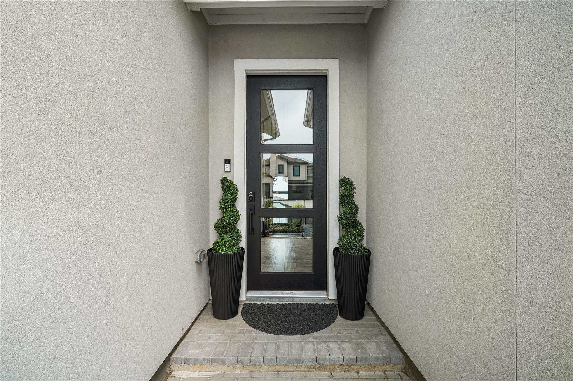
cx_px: 286
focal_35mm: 16
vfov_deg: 73.7
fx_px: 255
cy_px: 190
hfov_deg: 96.8
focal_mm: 16
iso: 160
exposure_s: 1/30
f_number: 8
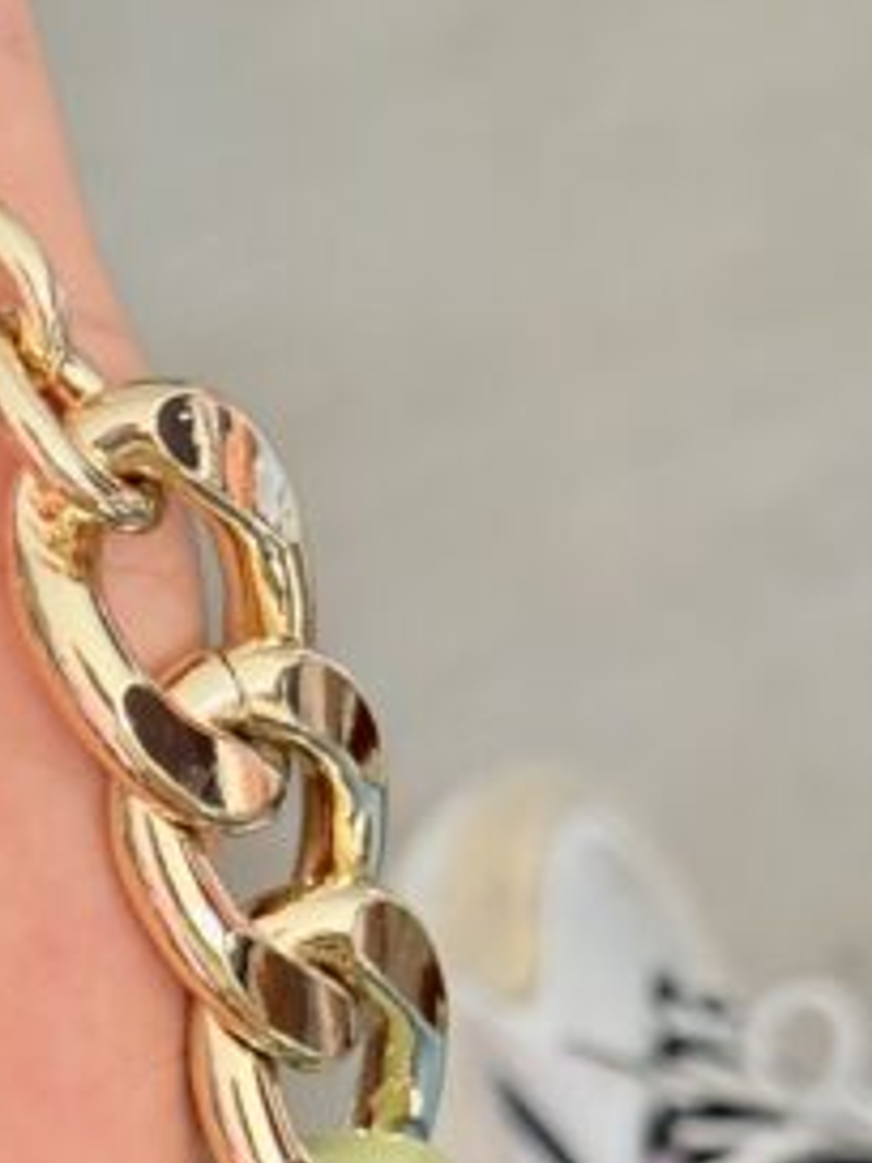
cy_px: 1187
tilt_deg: -52.3
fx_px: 3392
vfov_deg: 18.9
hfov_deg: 14.4
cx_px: -26
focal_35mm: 101
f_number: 1.78
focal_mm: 6.76
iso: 200
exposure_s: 1/60
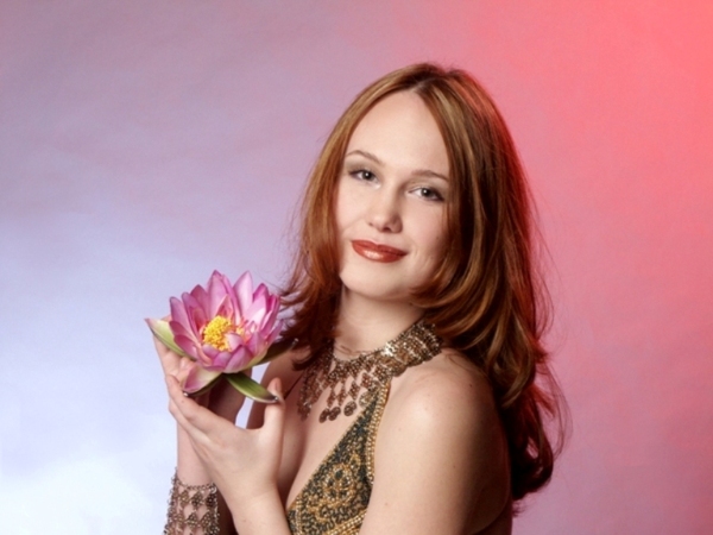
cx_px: 356
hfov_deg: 15.3
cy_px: 268
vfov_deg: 11.5
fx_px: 2657
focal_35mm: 129
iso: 100
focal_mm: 32.77
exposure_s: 1/1500
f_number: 5.6
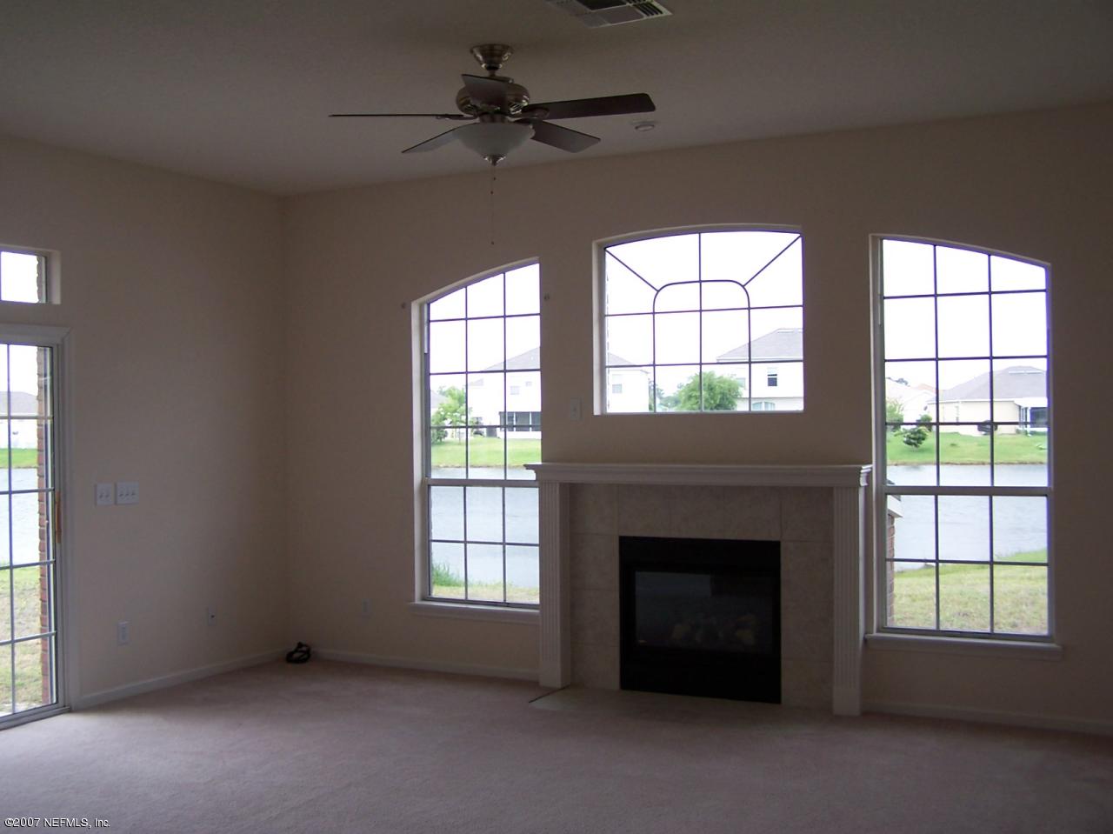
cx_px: 556
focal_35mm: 40
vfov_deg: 35.9
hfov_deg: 46.8
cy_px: 417
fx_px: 1286
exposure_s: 1/125
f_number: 2.8
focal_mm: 6.7
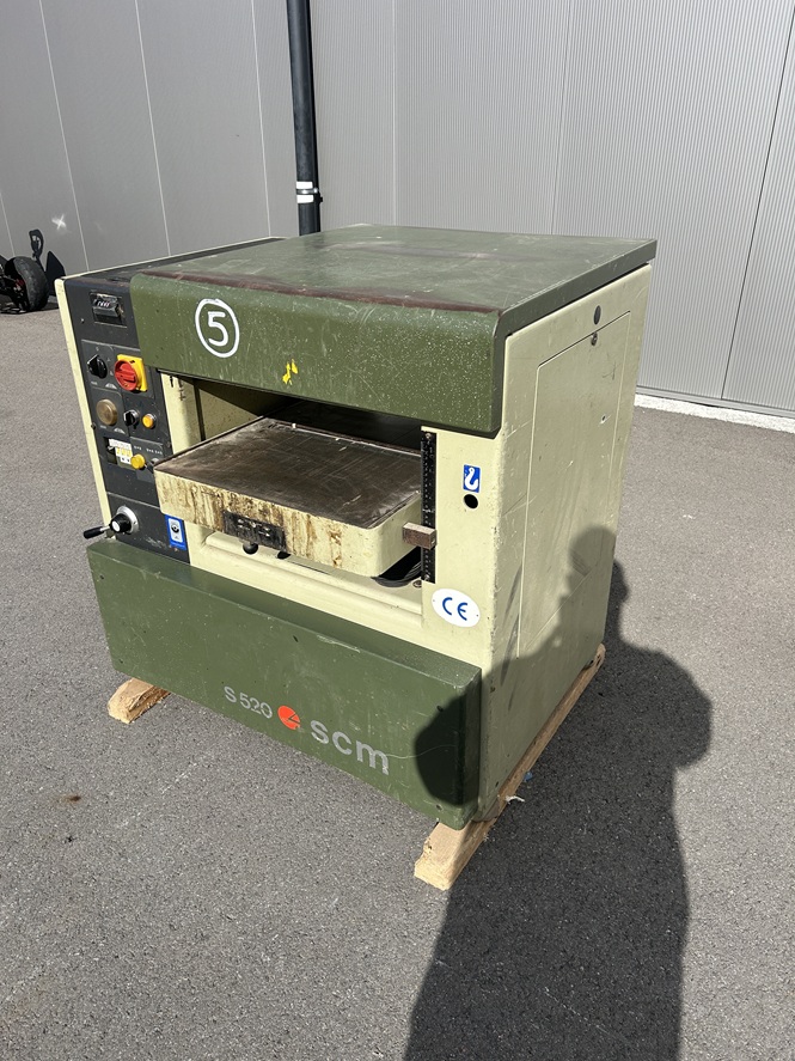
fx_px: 796
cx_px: 398
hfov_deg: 53.1
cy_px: 530
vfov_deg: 67.3
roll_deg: -0.1
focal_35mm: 26
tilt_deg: -25.7
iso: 50
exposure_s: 1/4831
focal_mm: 5.7
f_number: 1.5
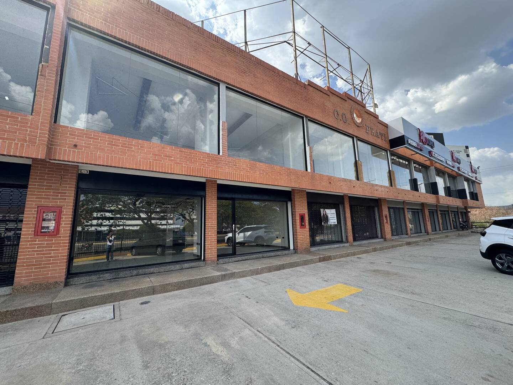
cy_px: 192
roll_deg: +0.8
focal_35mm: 14
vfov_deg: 85.7
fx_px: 207
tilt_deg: +8.5
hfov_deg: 102.1
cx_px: 256
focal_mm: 2.22
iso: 40
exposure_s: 1/512
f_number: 2.2
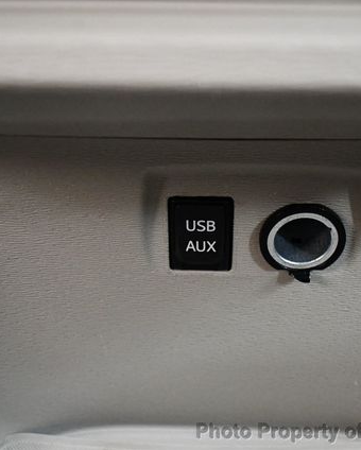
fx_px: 680
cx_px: 184
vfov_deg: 36.6
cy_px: 225
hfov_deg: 29.7
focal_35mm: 51
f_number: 3.5
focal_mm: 18
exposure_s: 1/60
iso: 3600
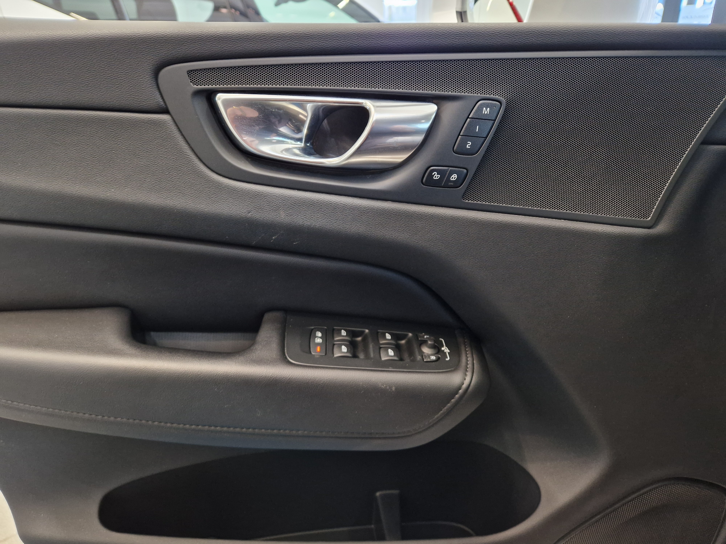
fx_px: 482
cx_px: 363
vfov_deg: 58.9
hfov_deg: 73.9
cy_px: 272
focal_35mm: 23
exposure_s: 1/100
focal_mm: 5.4
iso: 320
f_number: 1.8
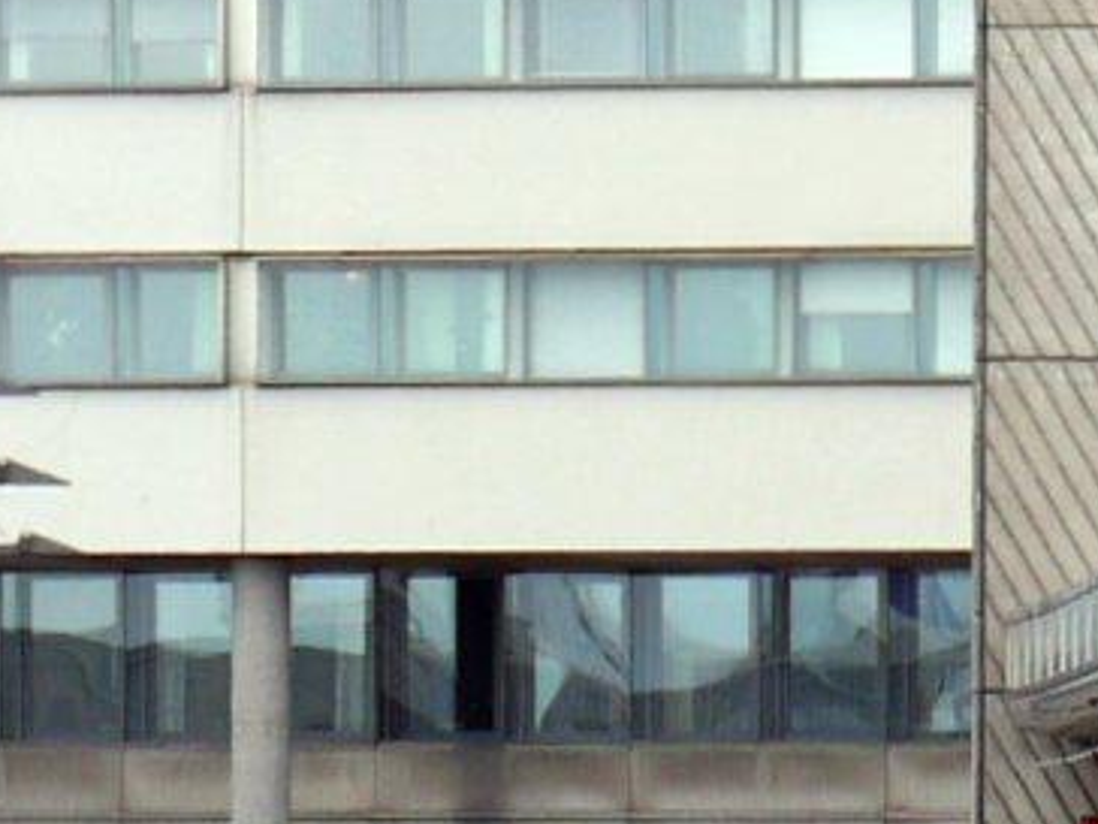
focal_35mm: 397
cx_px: 575
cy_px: 1364
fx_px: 12593
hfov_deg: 5.0
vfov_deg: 3.7
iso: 100
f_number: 5.6
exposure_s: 1/200
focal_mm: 45
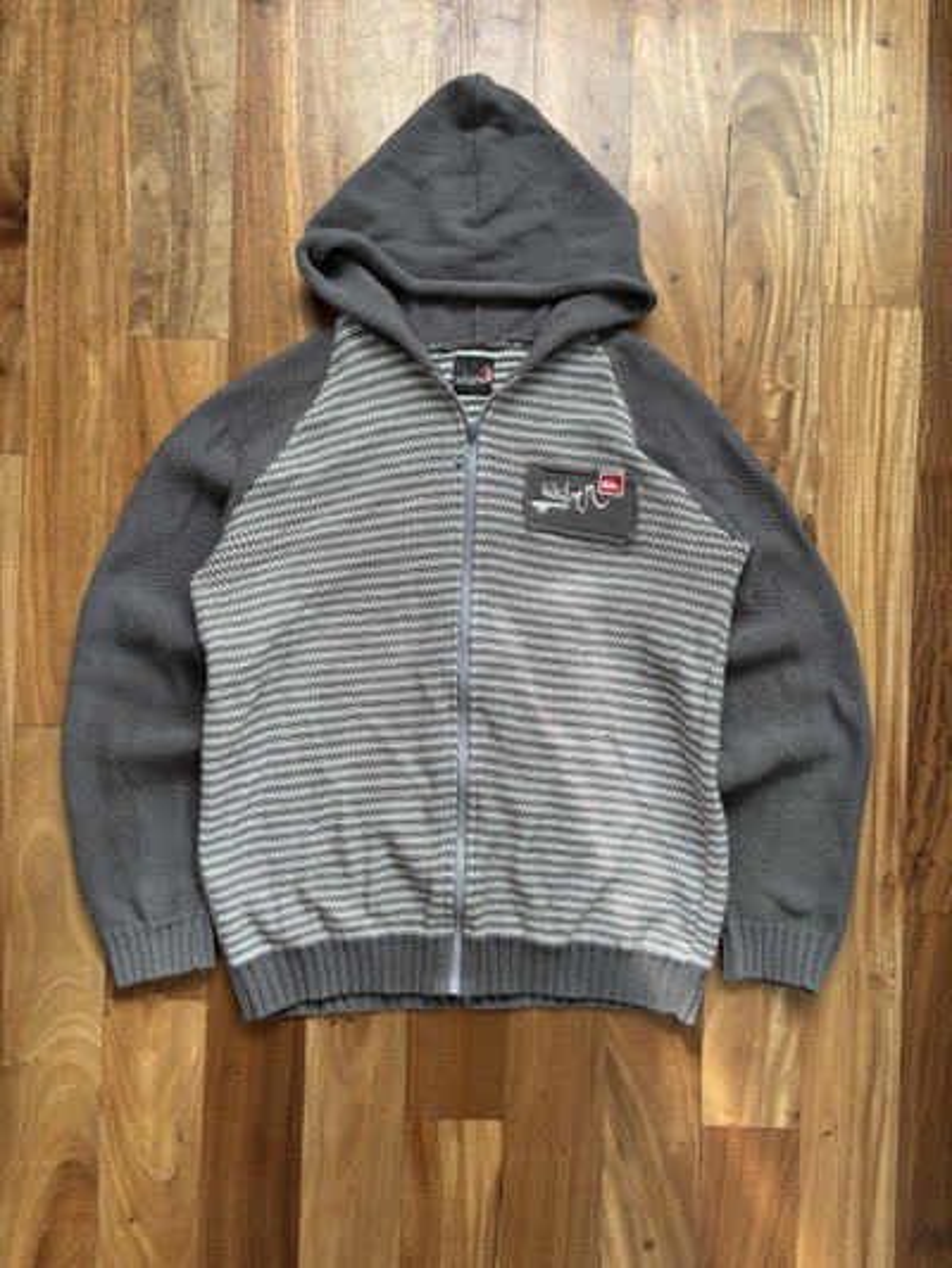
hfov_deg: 53.1
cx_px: 476
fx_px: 953
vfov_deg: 67.3
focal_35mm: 26
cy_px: 634
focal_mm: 5.96
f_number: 1.6
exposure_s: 1/121
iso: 64
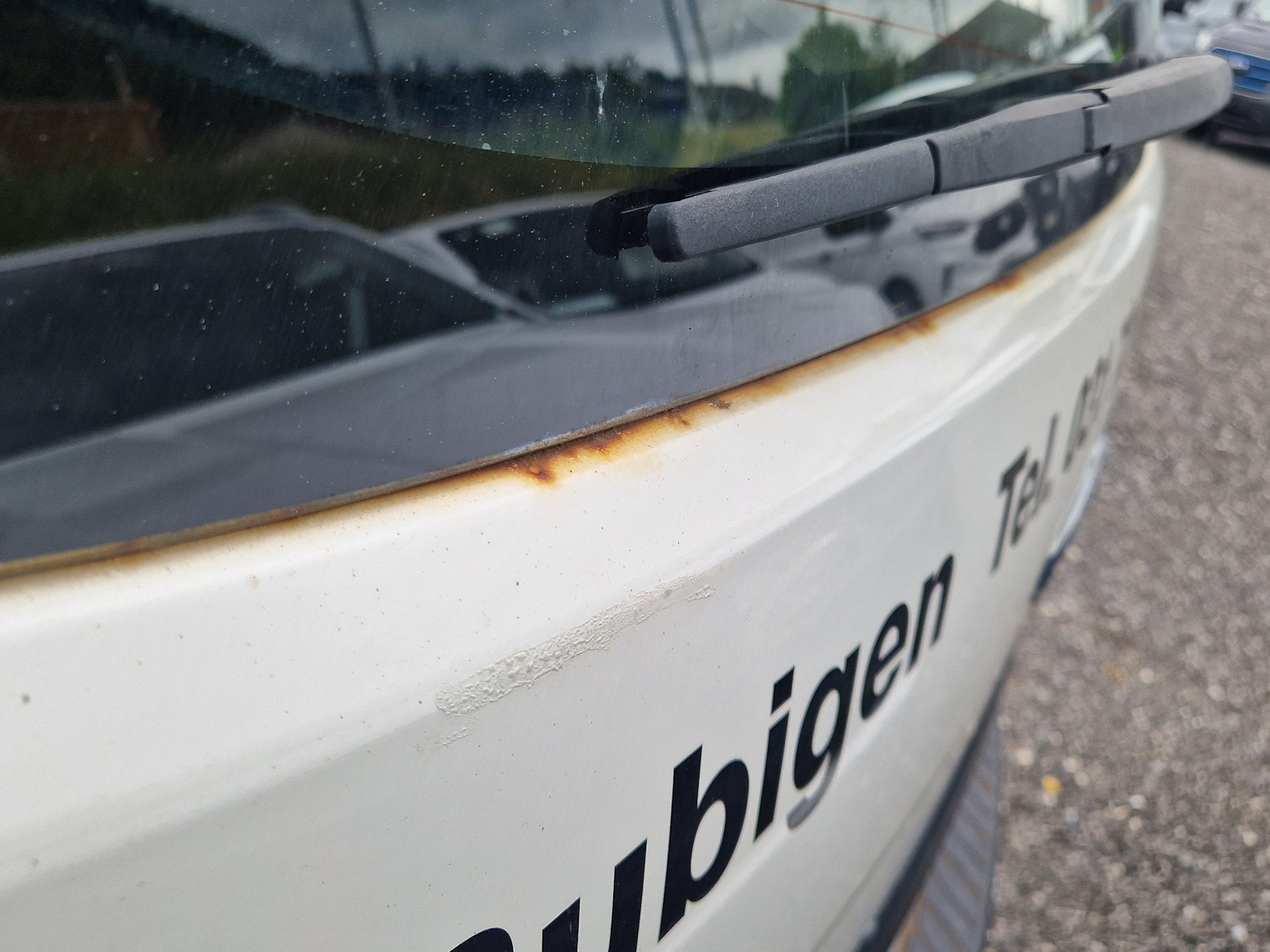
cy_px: 422
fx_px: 1064
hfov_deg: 61.6
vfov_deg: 48.1
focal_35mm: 29
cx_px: 670
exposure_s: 1/220
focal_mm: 5.4
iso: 50
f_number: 1.8
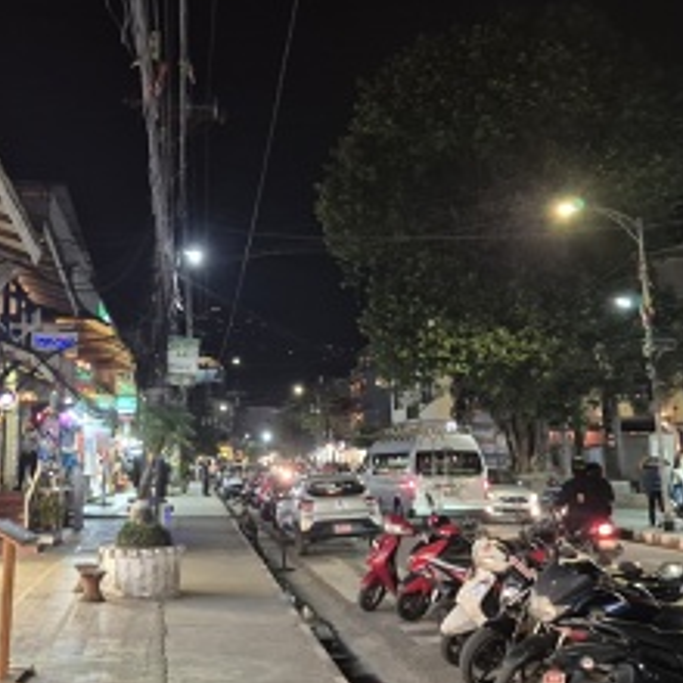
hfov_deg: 44.2
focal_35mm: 37
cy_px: 354
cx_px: 220
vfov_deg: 44.9
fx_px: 826
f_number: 1.8
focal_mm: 5.4
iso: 800
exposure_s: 1/100
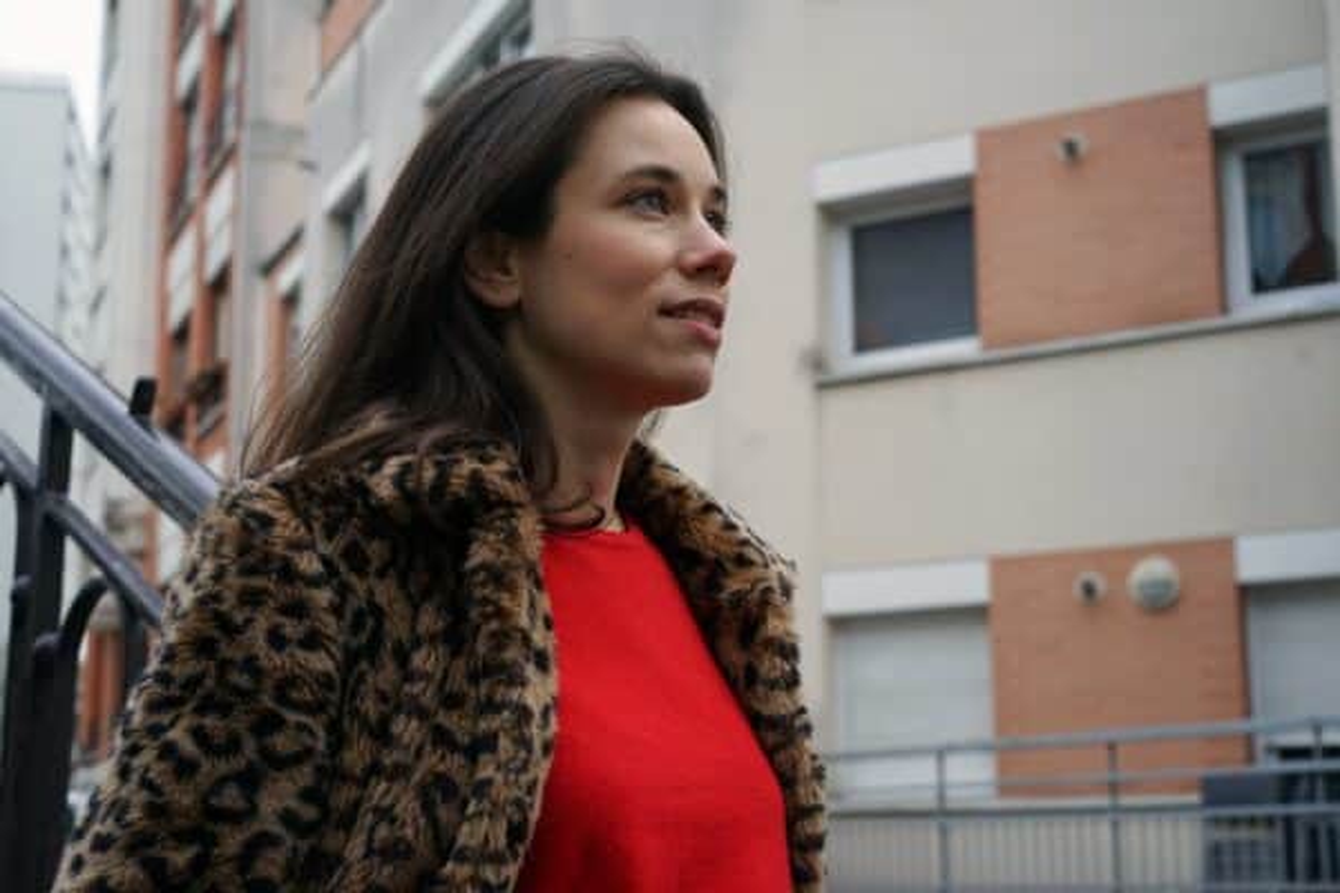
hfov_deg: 36.2
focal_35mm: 55
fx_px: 2047
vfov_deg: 24.6
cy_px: 446
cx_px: 670
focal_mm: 55
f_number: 7.1
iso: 640
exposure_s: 1/50
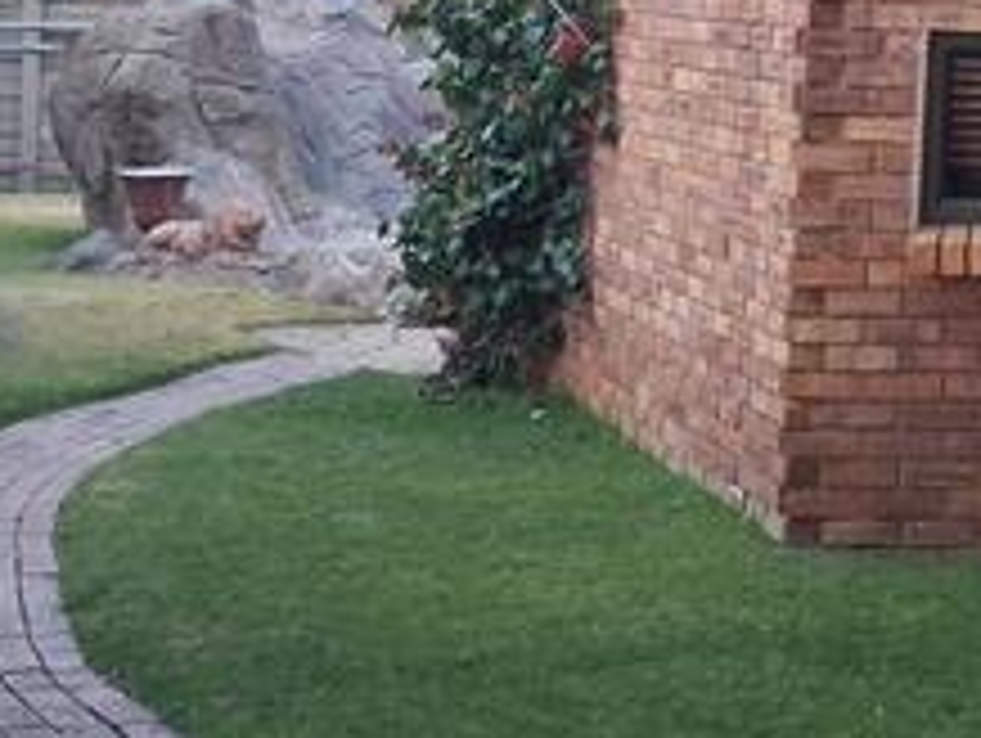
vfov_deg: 14.5
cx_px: 1318
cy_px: -144
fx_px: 2809
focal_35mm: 99
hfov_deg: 18.3
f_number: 1.8
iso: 400
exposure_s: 1/50
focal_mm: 4
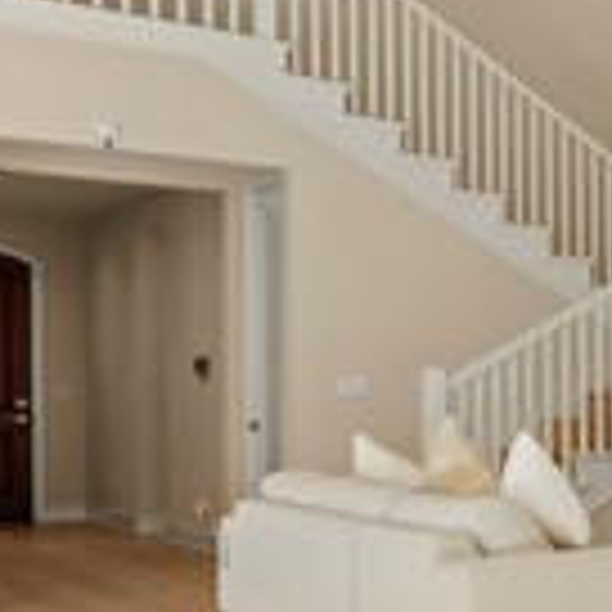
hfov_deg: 17.5
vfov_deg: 30.3
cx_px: 1310
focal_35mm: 56
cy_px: 425
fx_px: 1120
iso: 320
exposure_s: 1/50
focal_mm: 14
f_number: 6.3
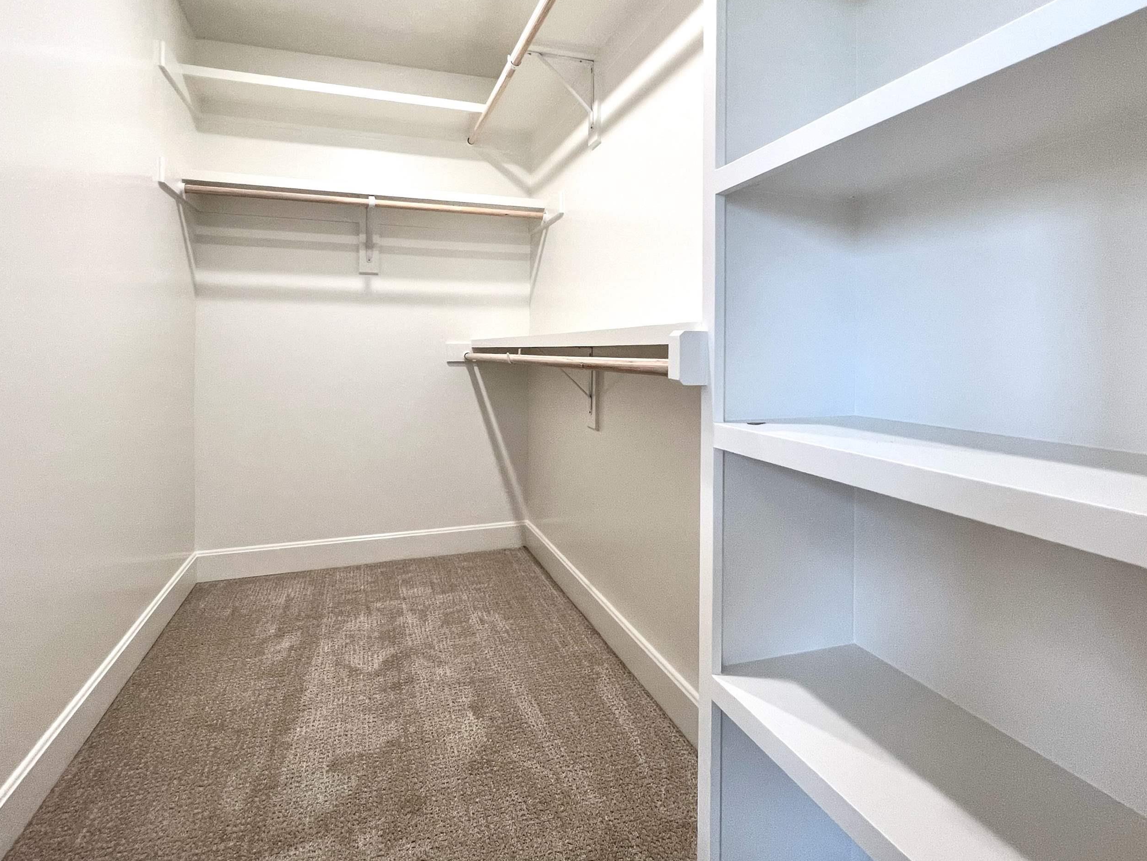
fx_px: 530
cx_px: 572
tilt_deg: +1.2
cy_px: 334
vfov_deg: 77.0
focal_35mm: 16
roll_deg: -0.4
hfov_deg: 94.5
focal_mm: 1.57
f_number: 1.8
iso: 160
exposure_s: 1/120
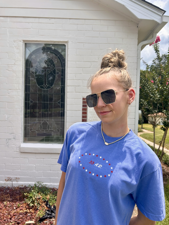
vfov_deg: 67.3
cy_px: 112
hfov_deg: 53.1
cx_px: 84
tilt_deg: +1.3
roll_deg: +0.0
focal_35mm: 26
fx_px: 169
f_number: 1.5
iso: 50
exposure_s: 1/2915
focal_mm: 5.7
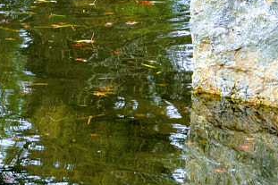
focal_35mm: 425
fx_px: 3277
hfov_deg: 4.9
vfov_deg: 3.2
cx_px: 91
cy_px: 5
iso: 400
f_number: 8
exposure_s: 1/250
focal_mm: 55
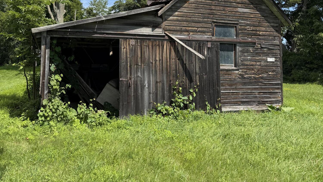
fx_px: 300
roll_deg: -1.0
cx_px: 162
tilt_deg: +2.3
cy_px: 57
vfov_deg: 33.3
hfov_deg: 56.6
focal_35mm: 35
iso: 80
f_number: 1.78
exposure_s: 1/4167
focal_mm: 6.76
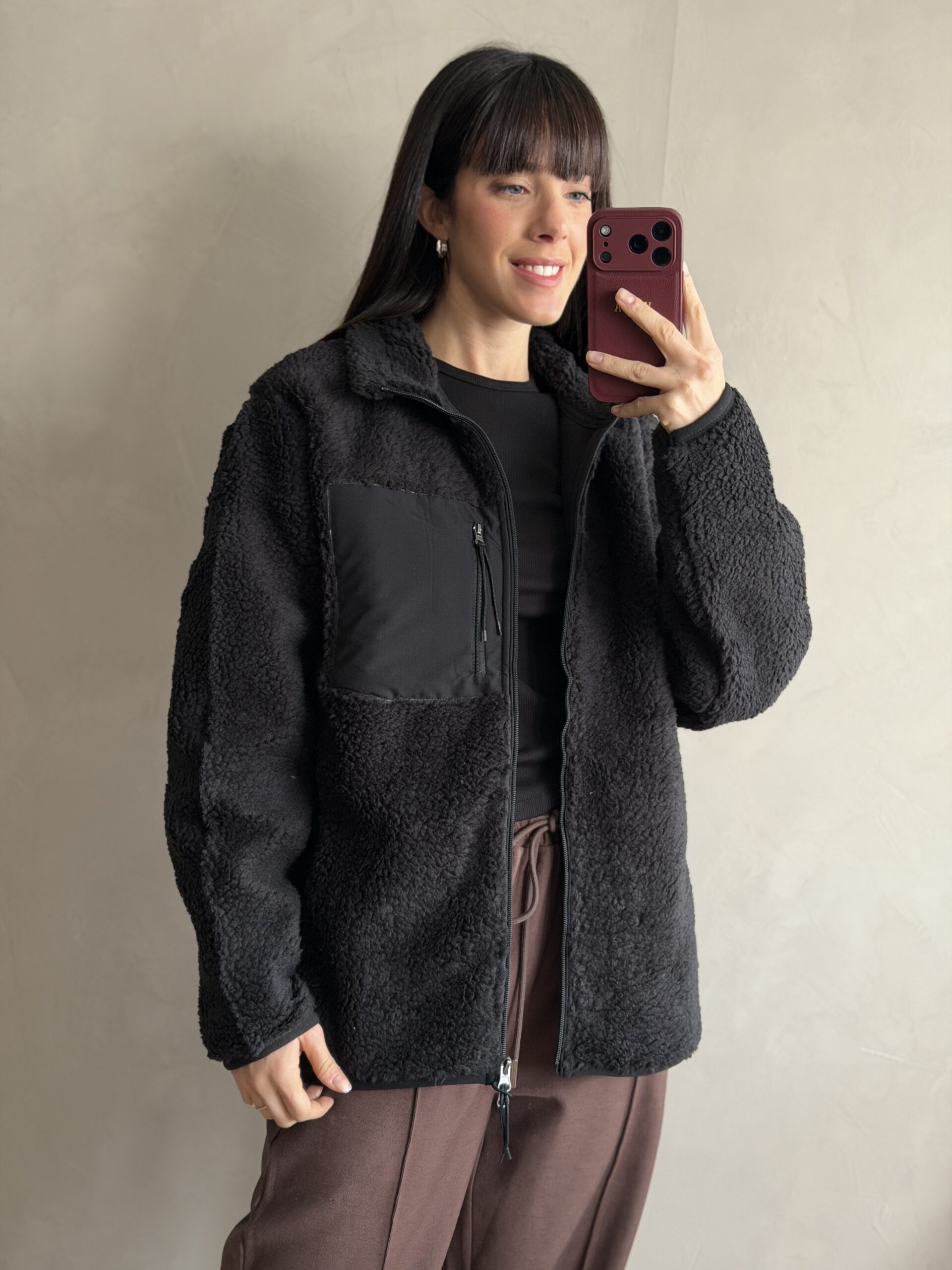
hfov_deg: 30.3
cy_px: 635
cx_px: 476
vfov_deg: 39.7
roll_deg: -3.0
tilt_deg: -16.5
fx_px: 1760
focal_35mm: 48
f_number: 1.78
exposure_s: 1/60
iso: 200
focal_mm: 6.76
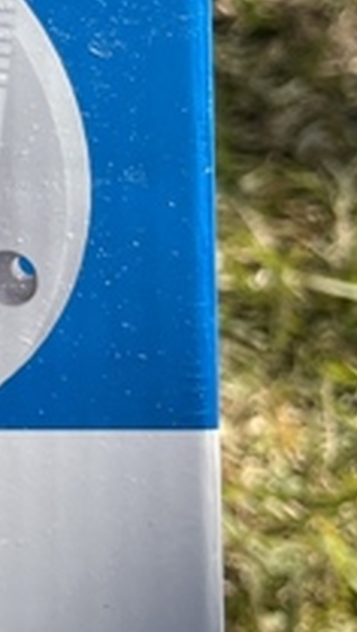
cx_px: -693
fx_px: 2047
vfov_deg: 17.4
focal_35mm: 122
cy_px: 116
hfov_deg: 8.5
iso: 50
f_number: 1.6
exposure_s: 1/2463
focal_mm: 5.1
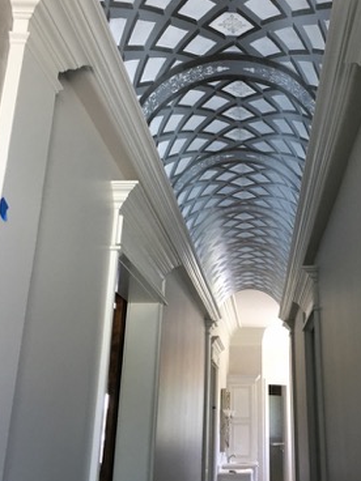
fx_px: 570
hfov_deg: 34.7
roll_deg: -1.0
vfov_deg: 45.5
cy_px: 192
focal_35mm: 41
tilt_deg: +20.3
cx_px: 246
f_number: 2.2
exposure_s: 1/30
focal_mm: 4.15
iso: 100
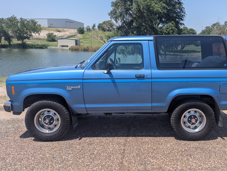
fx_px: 223
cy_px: 86
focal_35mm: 34
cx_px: 140
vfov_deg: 41.9
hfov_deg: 53.4
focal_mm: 6.81
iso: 45
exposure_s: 1/1795
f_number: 1.85
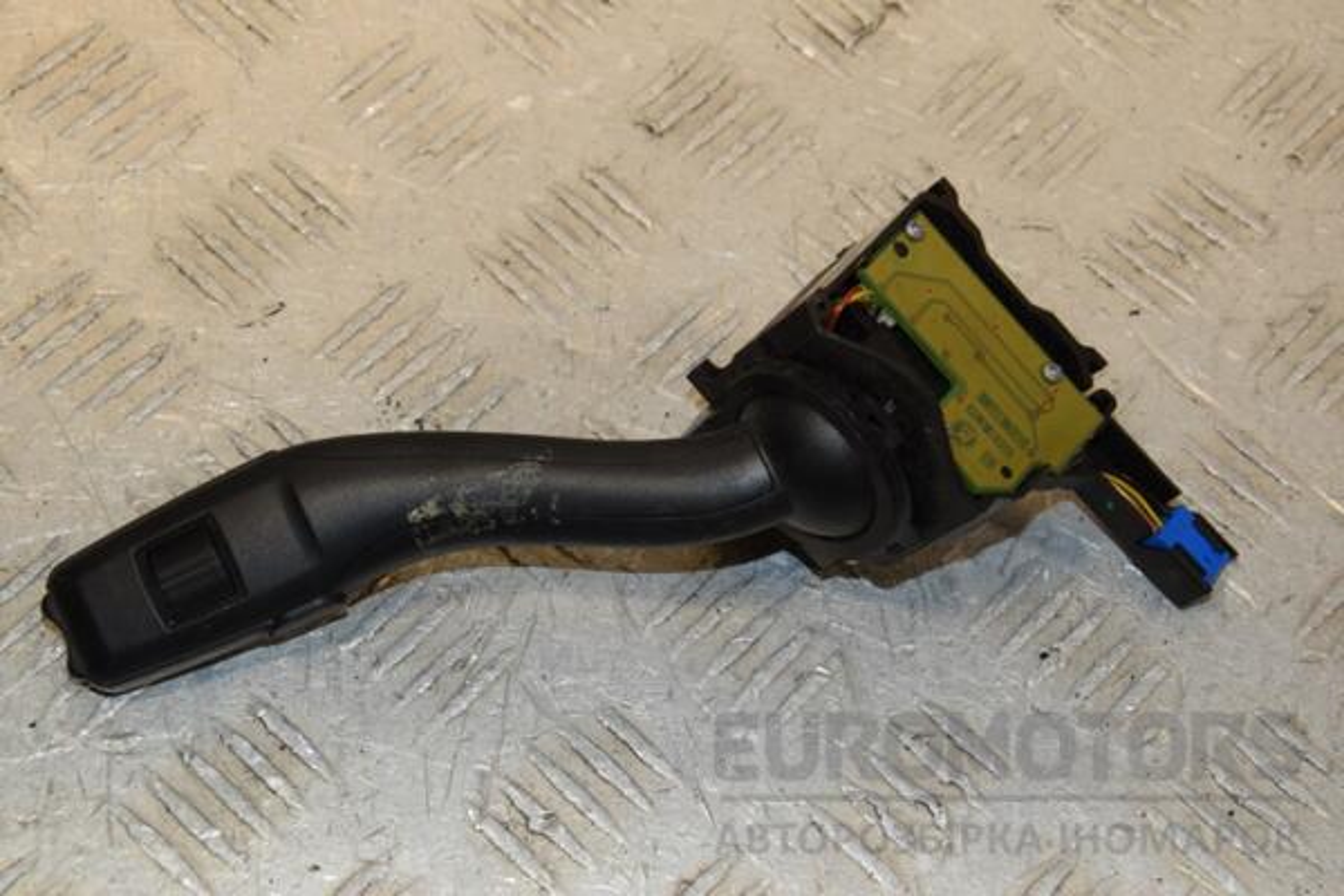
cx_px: 672
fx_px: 3248
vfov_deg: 15.7
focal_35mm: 87
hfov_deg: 23.4
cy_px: 448
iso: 800
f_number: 9
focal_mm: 58
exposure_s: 1/200
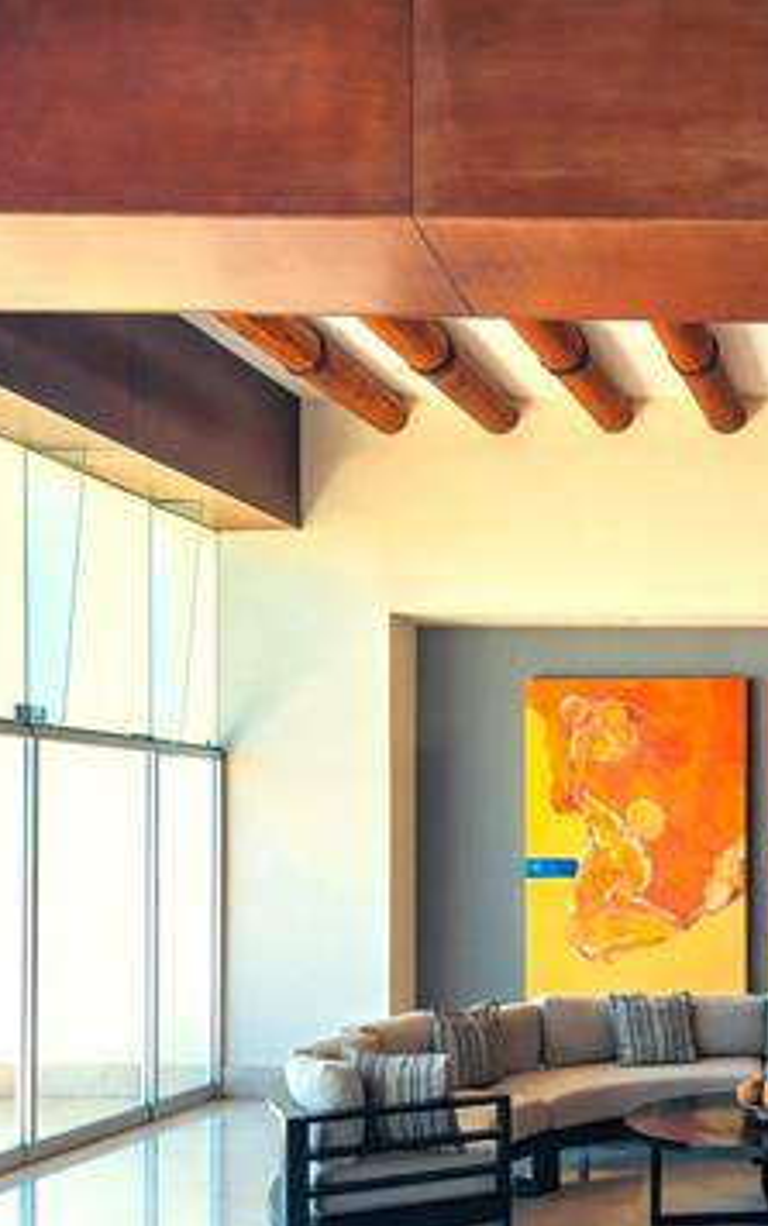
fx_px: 1371
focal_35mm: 41
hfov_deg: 28.5
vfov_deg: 47.0
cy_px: 868
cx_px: 840
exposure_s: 1/60
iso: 250
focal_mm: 14
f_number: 8
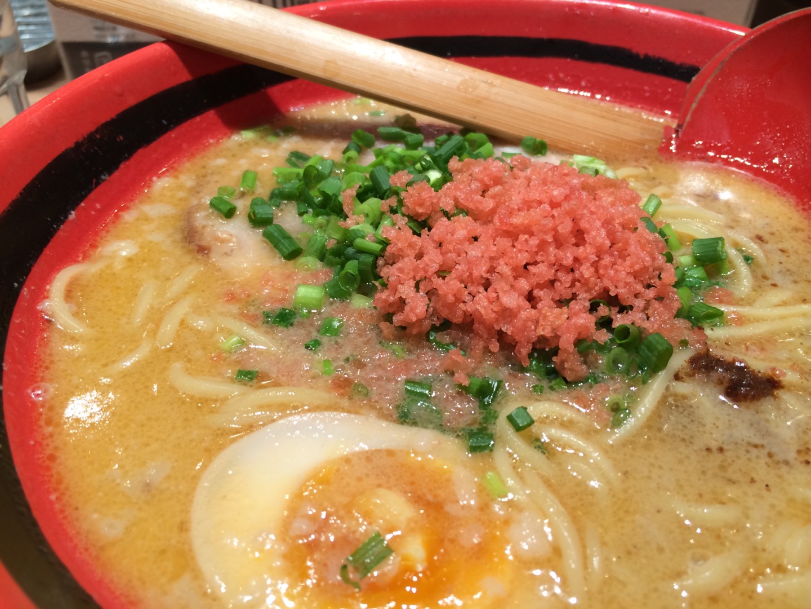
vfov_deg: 46.8
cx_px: 406
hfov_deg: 60.0
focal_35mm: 30
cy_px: 304
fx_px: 703
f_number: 2.2
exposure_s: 1/30
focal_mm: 4.12
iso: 40
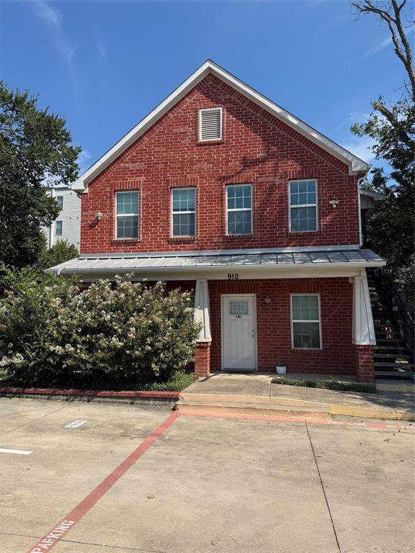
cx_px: 208
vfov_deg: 71.6
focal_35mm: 24
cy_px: 276
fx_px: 384
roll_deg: +1.4
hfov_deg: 56.8
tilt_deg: +6.7
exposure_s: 1/4950
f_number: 1.78
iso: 80
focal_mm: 6.76
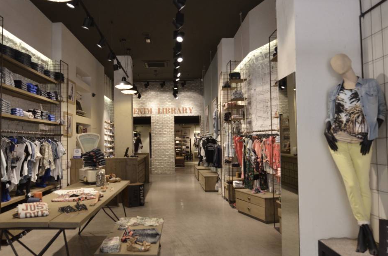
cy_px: 129
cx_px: 161
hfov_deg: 67.0
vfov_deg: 47.7
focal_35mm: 27
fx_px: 290
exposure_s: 1/400
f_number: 2.8
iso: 1600
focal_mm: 14
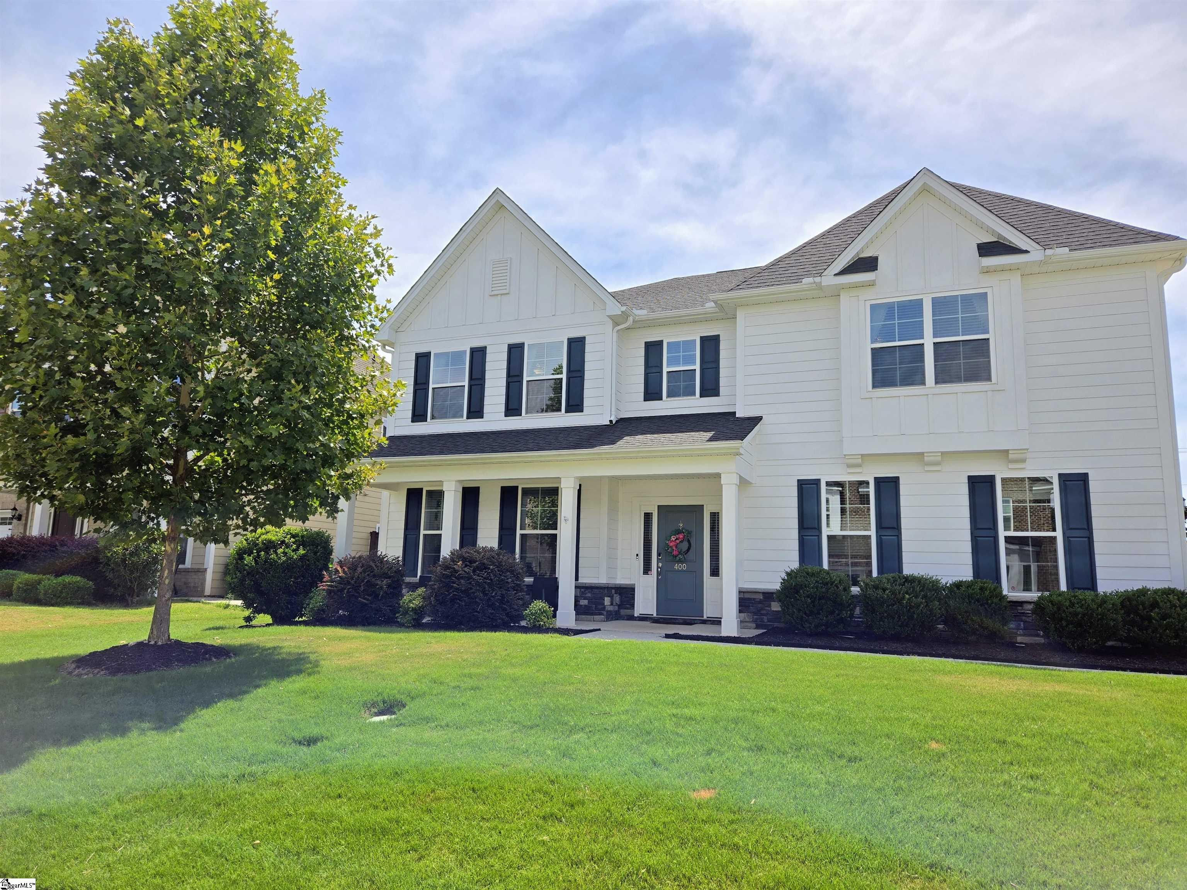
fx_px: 789
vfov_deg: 58.9
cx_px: 594
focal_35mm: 23
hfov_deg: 73.9
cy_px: 445
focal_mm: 5.4
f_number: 1.8
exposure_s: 1/1839
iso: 25
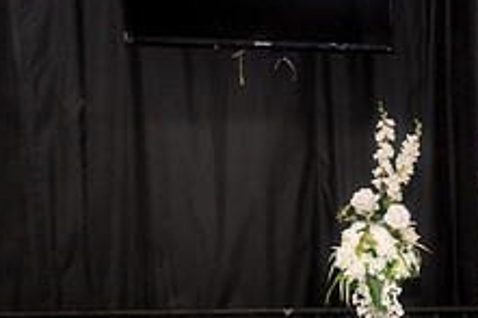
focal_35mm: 92
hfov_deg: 20.3
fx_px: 1221
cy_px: 375
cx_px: 616
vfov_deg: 14.4
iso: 2000
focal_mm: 35
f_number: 4
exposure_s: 1/250
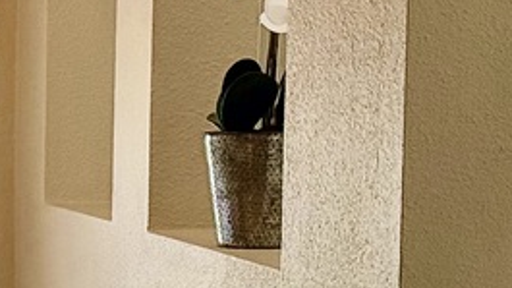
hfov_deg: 14.2
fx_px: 1928
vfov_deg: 8.4
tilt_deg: -6.9
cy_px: 373
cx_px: -257
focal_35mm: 142
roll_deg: +1.4
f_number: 1.78
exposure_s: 1/120
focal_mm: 6.76
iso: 320
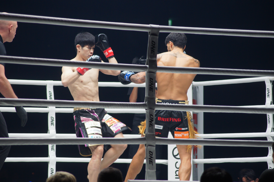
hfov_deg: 9.8
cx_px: 137
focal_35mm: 210
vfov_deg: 6.5
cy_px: 91
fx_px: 1597
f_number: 4.5
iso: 640
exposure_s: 1/250
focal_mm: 140
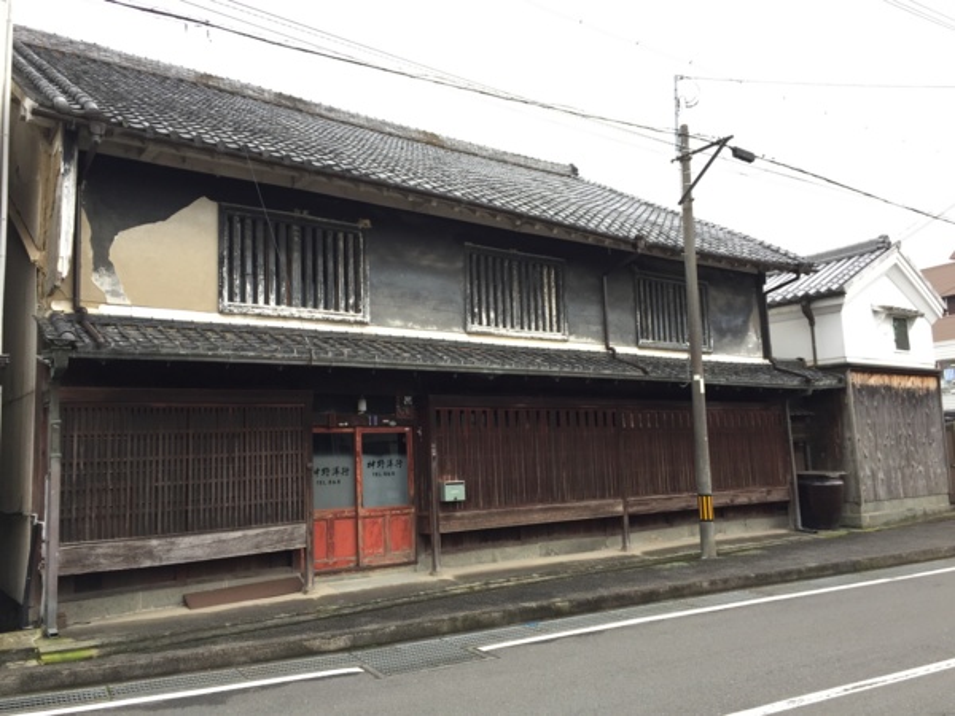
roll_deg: +1.2
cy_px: 358
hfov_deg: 61.7
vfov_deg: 48.2
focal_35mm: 29
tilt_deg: +6.3
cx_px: 478
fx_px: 800
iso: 50
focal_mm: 4.15
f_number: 2.2
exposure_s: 1/120
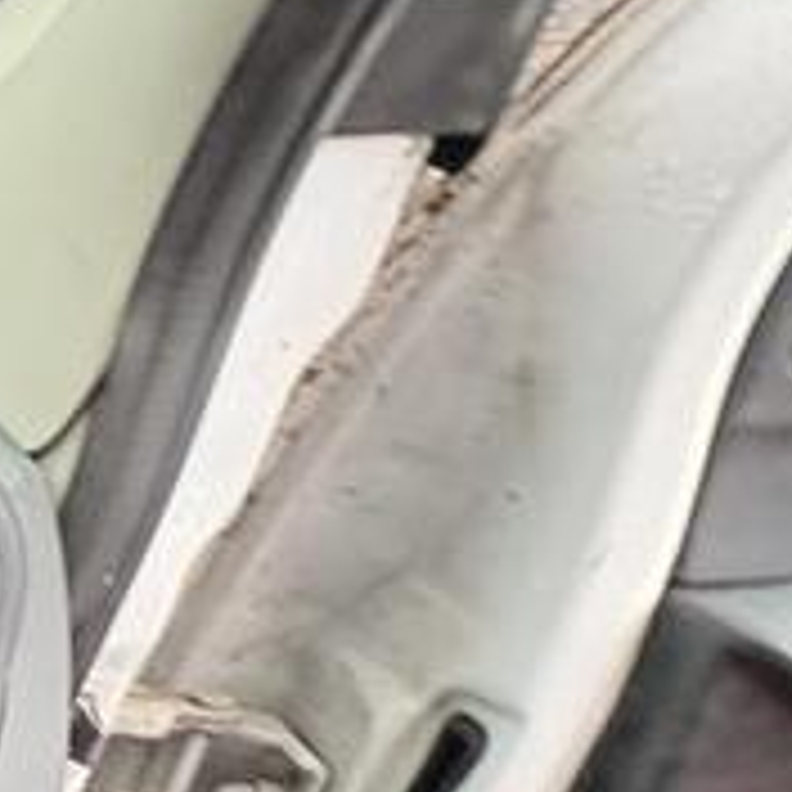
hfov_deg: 14.4
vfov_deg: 24.7
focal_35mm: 63
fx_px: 1631
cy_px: 950
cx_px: -1192
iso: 200
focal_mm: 2.22
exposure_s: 1/67
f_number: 2.2
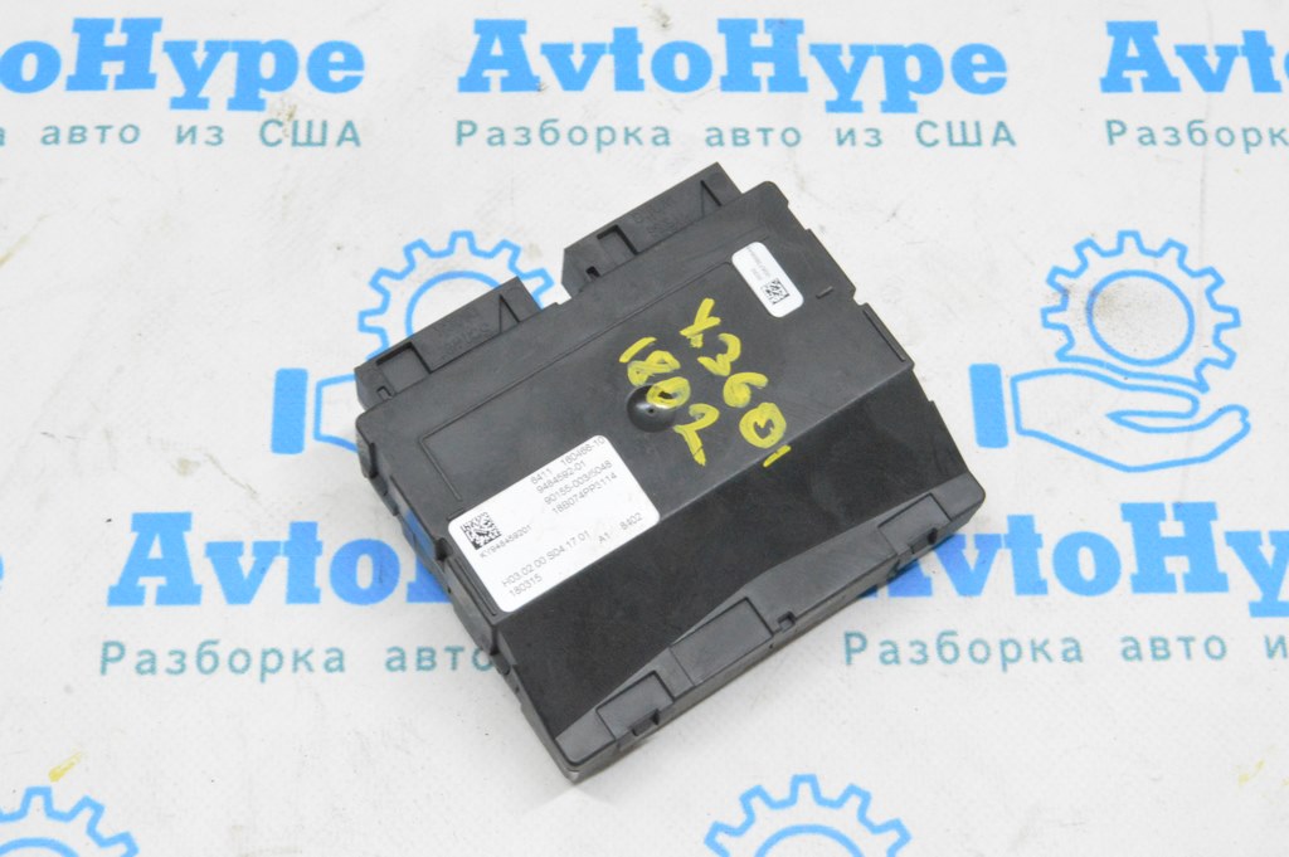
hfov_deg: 35.1
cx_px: 644
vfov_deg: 23.7
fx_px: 2039
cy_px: 428
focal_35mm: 57
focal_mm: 38
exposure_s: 1/15
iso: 6400
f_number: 20
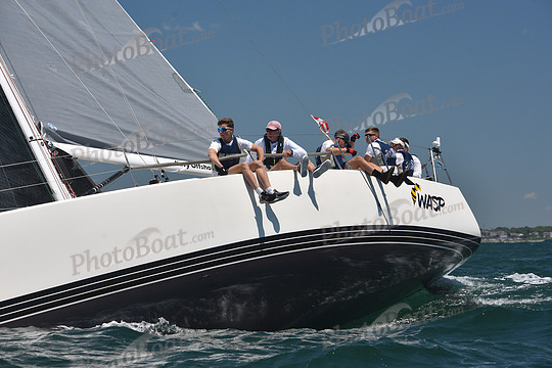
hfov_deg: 14.2
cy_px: 181
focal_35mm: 145
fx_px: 2223
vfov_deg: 9.5
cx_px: 268
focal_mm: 135
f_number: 8
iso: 320
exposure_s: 1/800
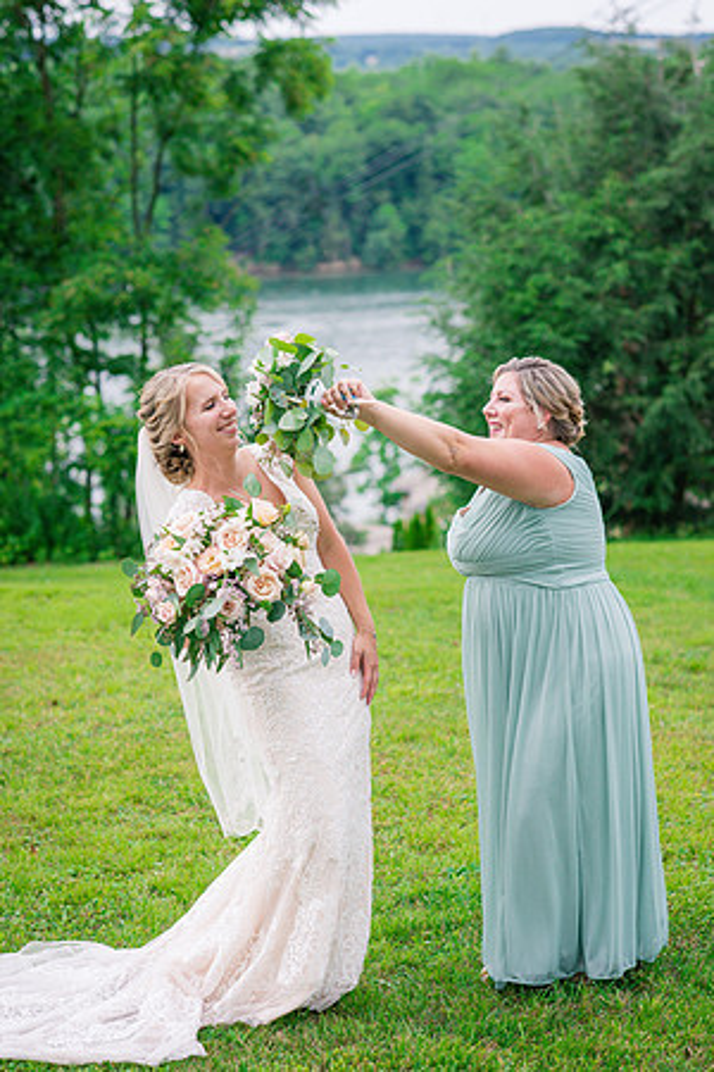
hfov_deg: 16.1
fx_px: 2529
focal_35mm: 85
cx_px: 357
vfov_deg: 23.9
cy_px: 536
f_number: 3.5
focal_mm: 85
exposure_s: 1/2000
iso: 500
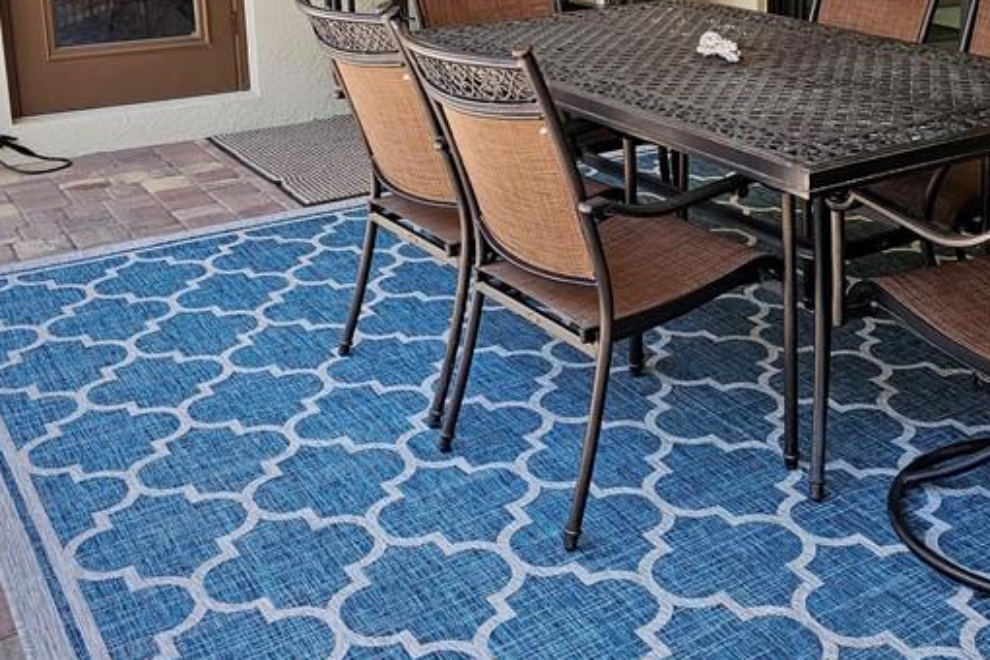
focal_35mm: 48
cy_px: 97
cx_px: 722
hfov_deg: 40.2
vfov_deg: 27.3
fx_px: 1320
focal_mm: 6.3
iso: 160
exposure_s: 1/359
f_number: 1.7
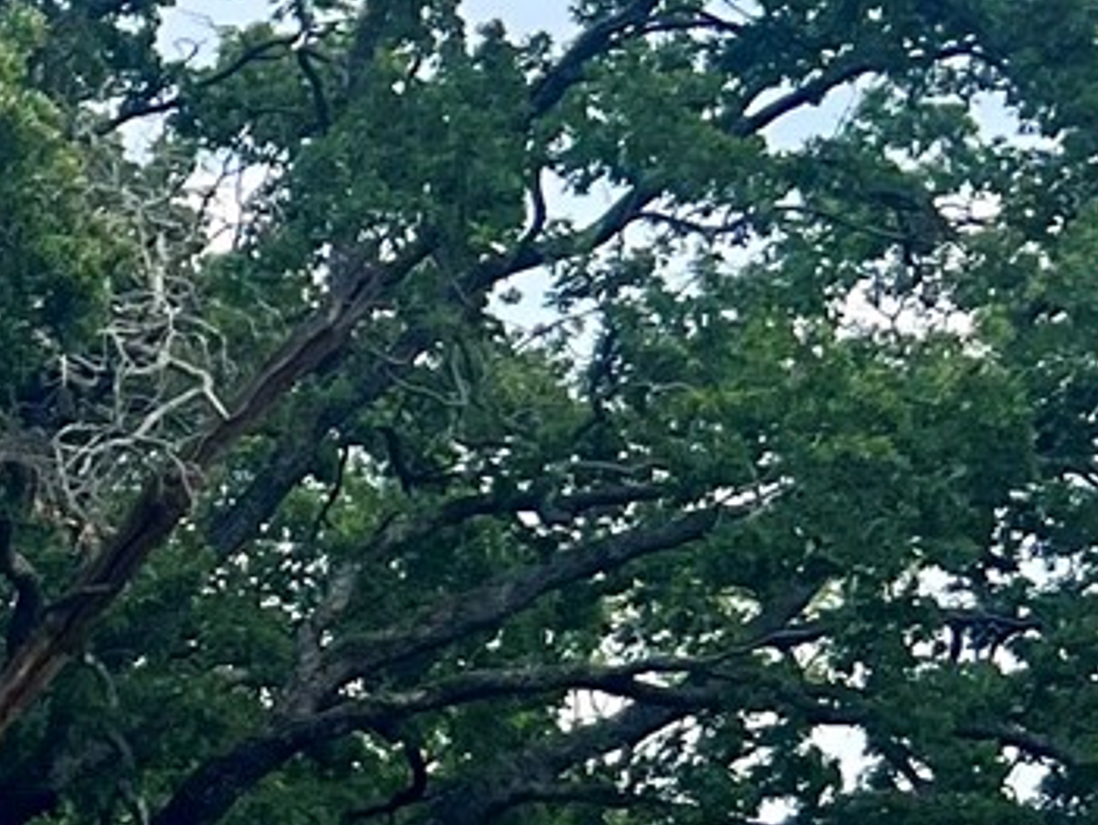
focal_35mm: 152
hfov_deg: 10.8
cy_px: 1330
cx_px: -1666
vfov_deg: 9.4
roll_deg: -0.6
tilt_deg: +6.1
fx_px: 4825
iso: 50
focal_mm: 5.7
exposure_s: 1/3077
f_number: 1.5
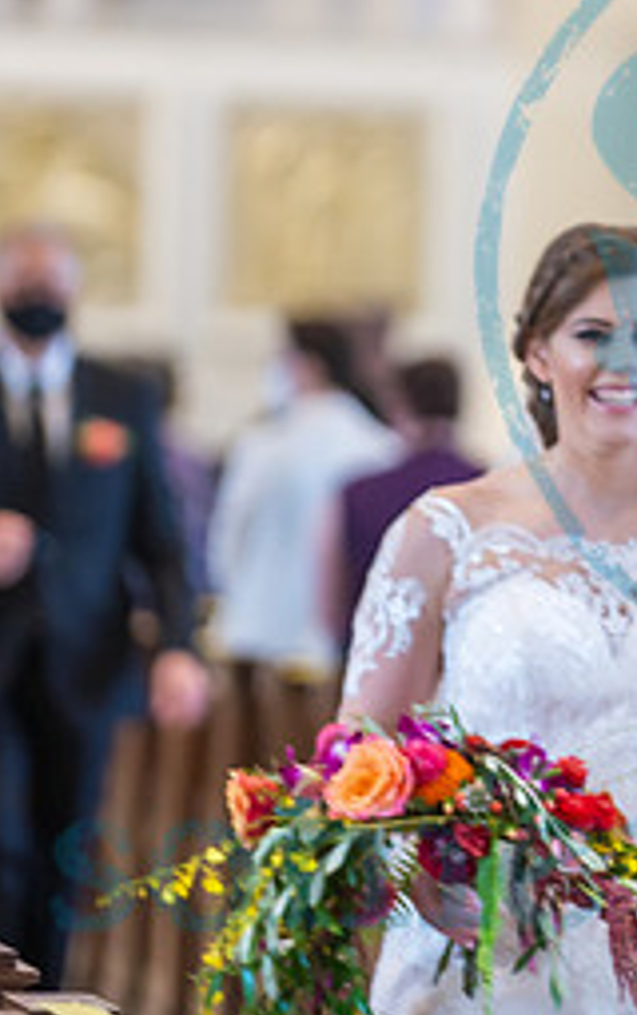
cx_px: 892
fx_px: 11218
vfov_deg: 5.2
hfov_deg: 3.2
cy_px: 420
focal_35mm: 405
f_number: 2.8
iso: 1250
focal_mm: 175
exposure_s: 1/250
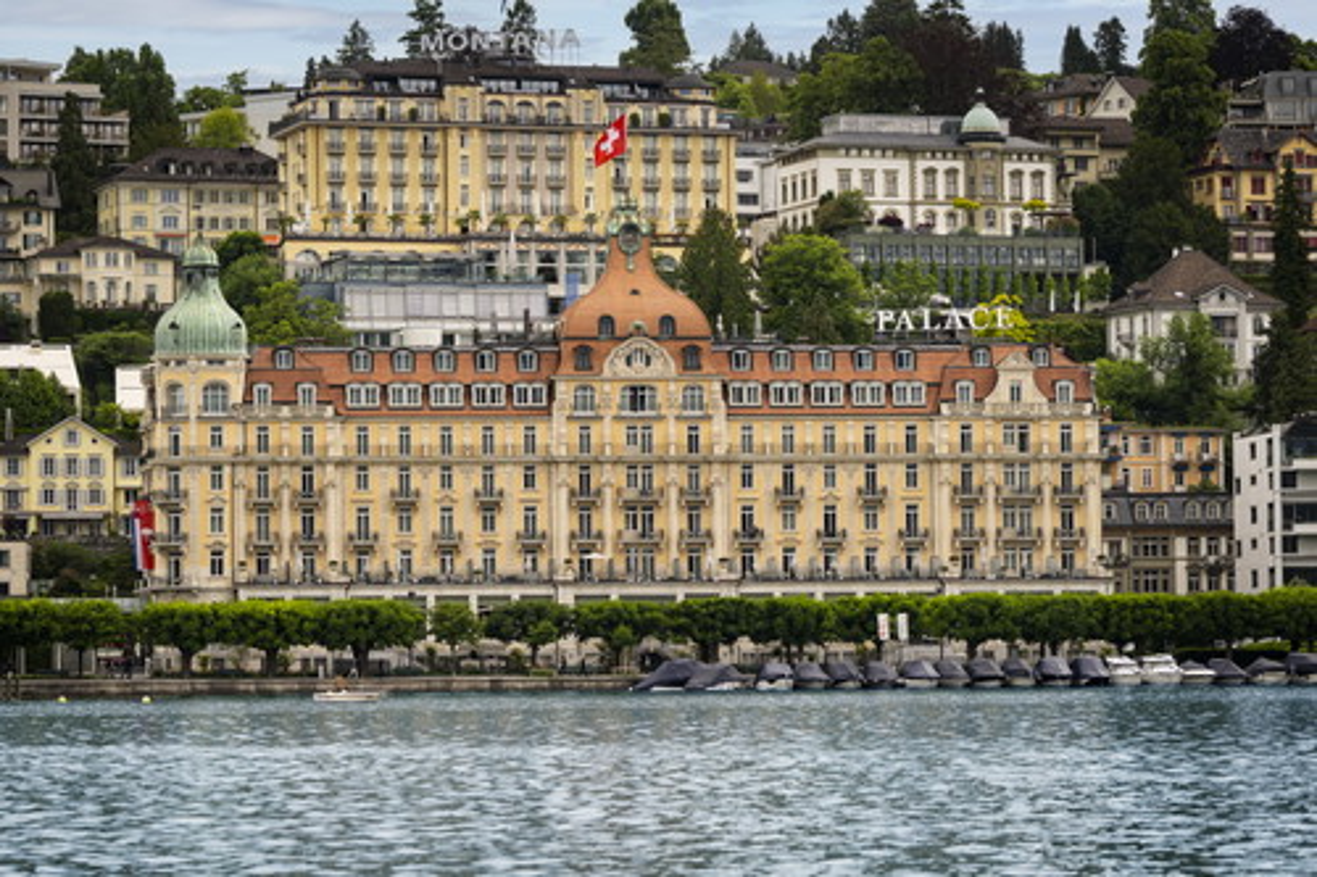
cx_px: 658
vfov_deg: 10.2
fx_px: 4937
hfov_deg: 15.2
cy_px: 438
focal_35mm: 135
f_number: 3.5
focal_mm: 135
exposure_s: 1/640
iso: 125
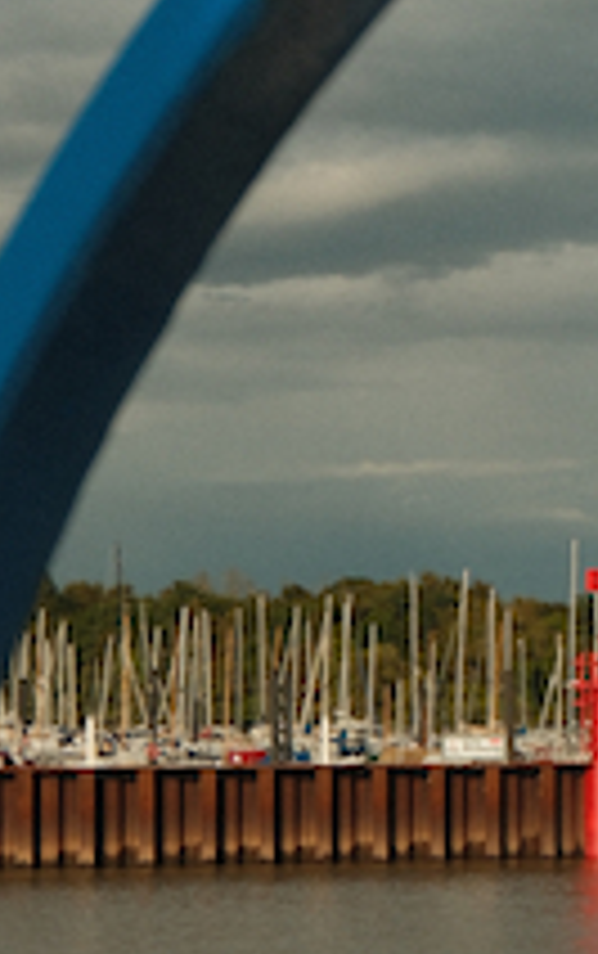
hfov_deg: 11.9
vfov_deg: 19.0
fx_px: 2809
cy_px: 814
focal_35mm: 108
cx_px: 710
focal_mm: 20
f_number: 2.8
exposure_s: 1/3000
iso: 160
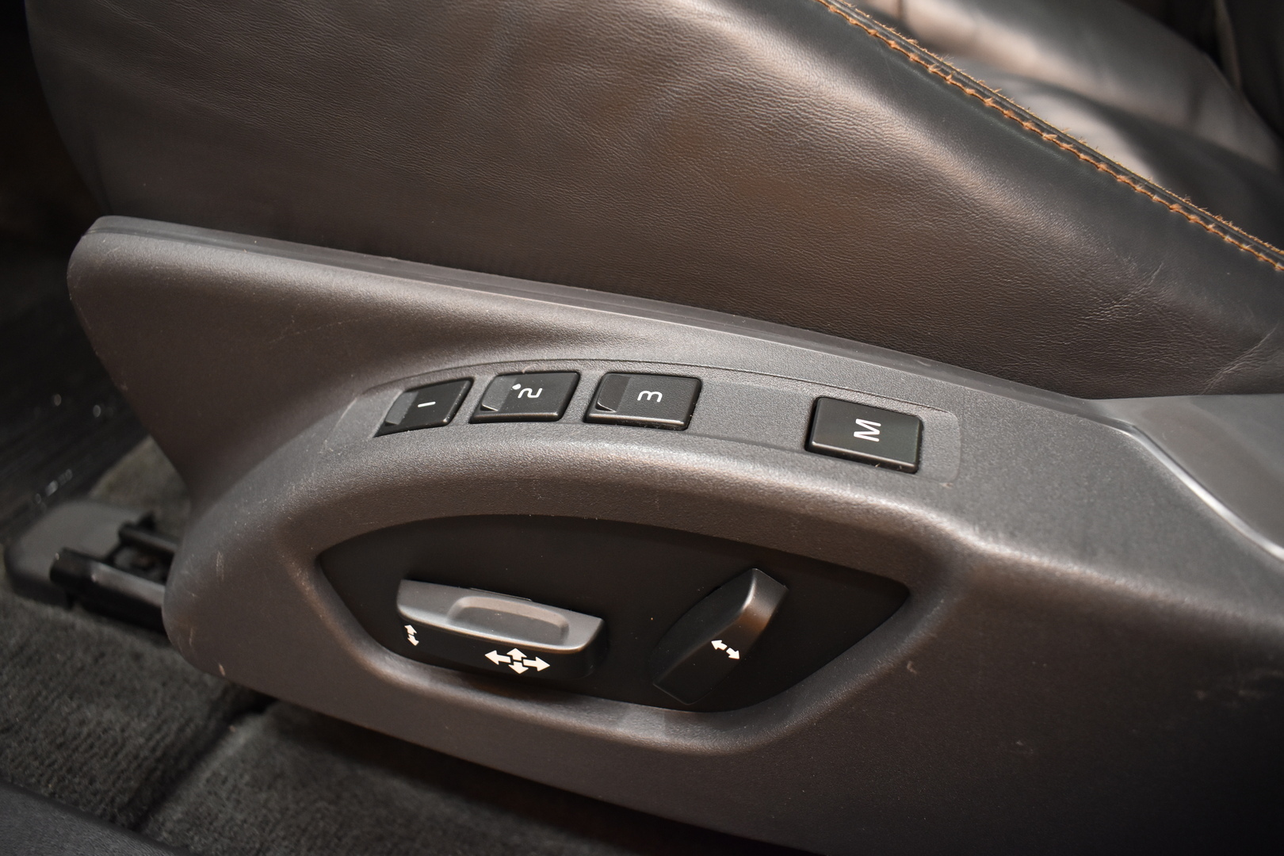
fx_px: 963
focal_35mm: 27
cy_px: 428
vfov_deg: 47.9
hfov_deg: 67.4
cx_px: 642
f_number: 3.5
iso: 1400
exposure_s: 1/30
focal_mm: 18
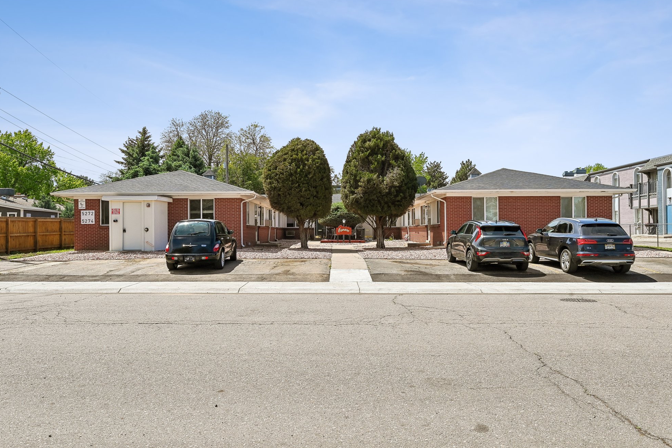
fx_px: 495
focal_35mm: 27
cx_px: 337
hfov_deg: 68.3
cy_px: 228
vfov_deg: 48.7
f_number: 10
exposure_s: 1/800
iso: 400
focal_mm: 25.5
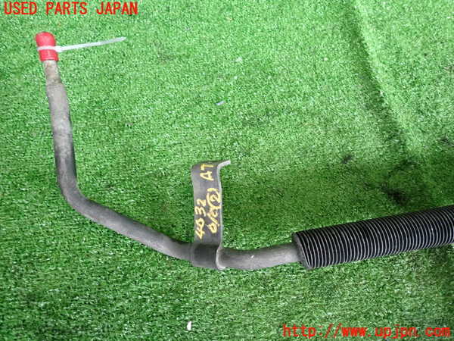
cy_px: 170
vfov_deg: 54.9
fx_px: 328
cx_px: 227
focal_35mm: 25
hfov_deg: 69.4
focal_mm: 4.5
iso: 250
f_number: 2
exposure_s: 1/30
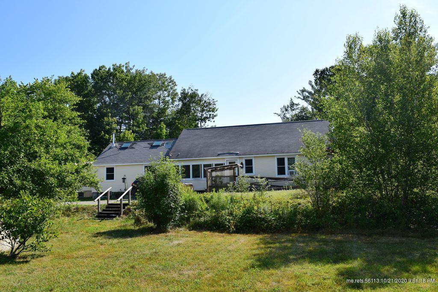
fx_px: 329
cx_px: 219
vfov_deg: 47.9
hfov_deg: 67.4
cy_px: 146
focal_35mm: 27
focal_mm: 18
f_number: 11
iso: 320
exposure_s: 1/500
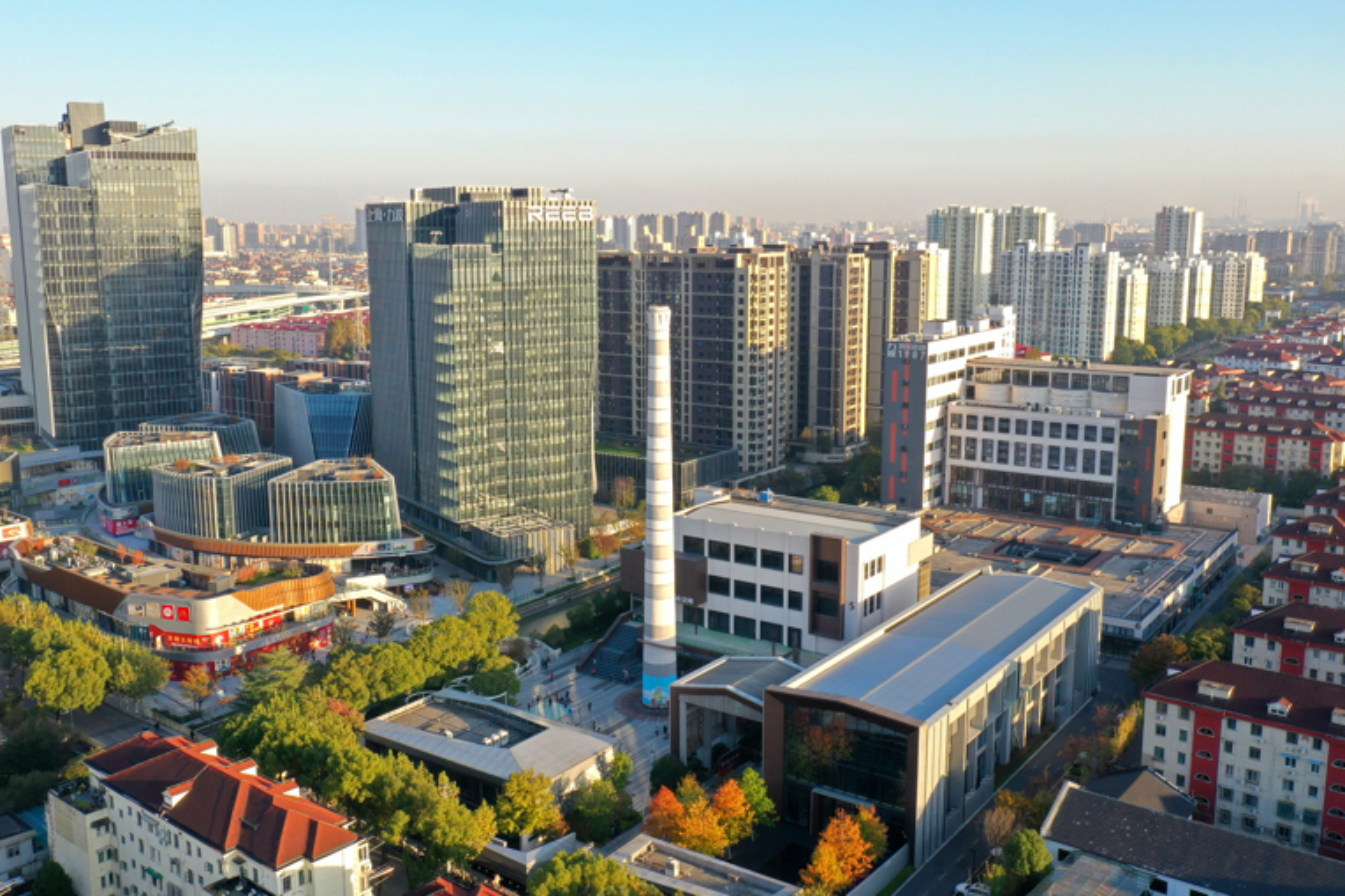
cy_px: 440
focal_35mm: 33
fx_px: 1233
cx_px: 627
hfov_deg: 57.2
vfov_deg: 40.0
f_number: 5.6
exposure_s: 1/120
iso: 100
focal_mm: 10.26
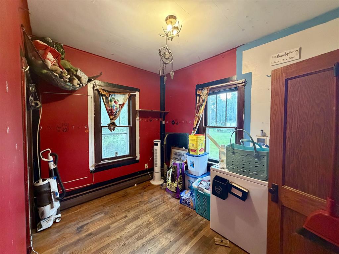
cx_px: 170
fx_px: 137
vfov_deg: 85.7
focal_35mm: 14
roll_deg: +0.8
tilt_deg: -2.6
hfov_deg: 102.1
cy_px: 127
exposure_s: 1/60
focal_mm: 2.22
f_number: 2.2
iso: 640
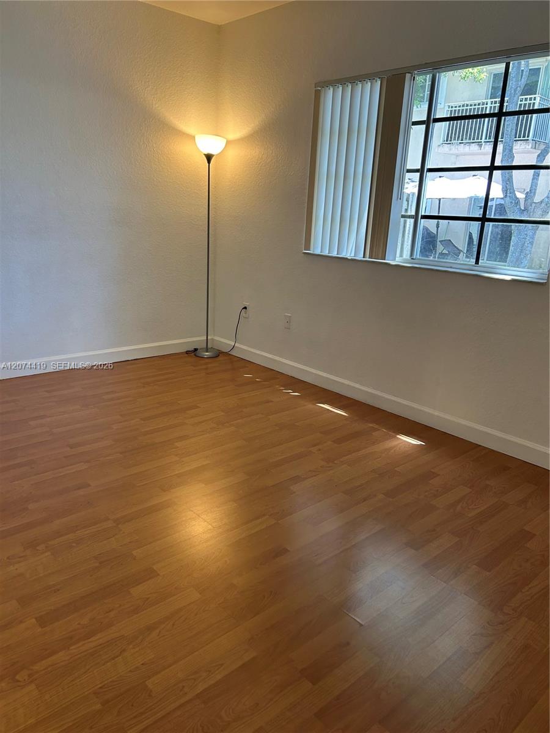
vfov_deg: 67.3
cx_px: 275
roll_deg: -3.5
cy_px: 366
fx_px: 551
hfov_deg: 53.1
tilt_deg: -16.7
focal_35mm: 26
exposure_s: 1/60
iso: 64
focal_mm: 5.7
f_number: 1.5
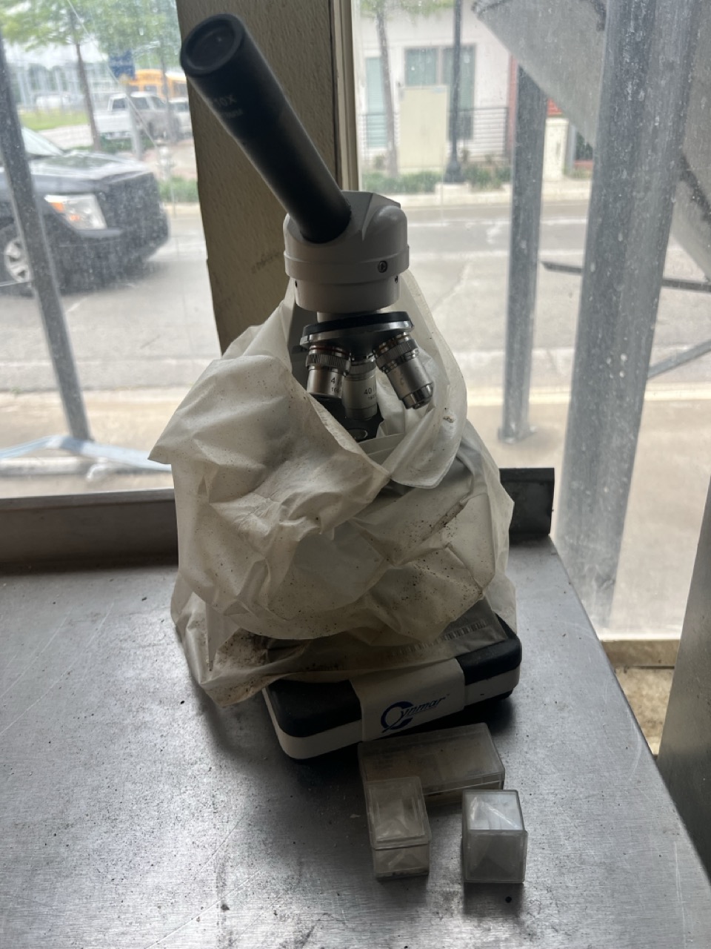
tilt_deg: -27.7
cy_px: 474
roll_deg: +3.0
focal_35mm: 26
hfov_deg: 53.1
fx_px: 712
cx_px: 356
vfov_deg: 67.3
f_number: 1.5
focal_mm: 5.7
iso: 50
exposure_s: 1/464
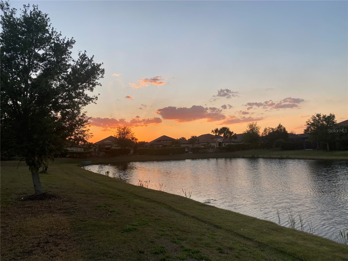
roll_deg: +2.3
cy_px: 130
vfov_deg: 53.1
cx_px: 174
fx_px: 261
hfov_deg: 67.3
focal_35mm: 26
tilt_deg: +2.8
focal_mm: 4.25
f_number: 1.8
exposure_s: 1/506
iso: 32
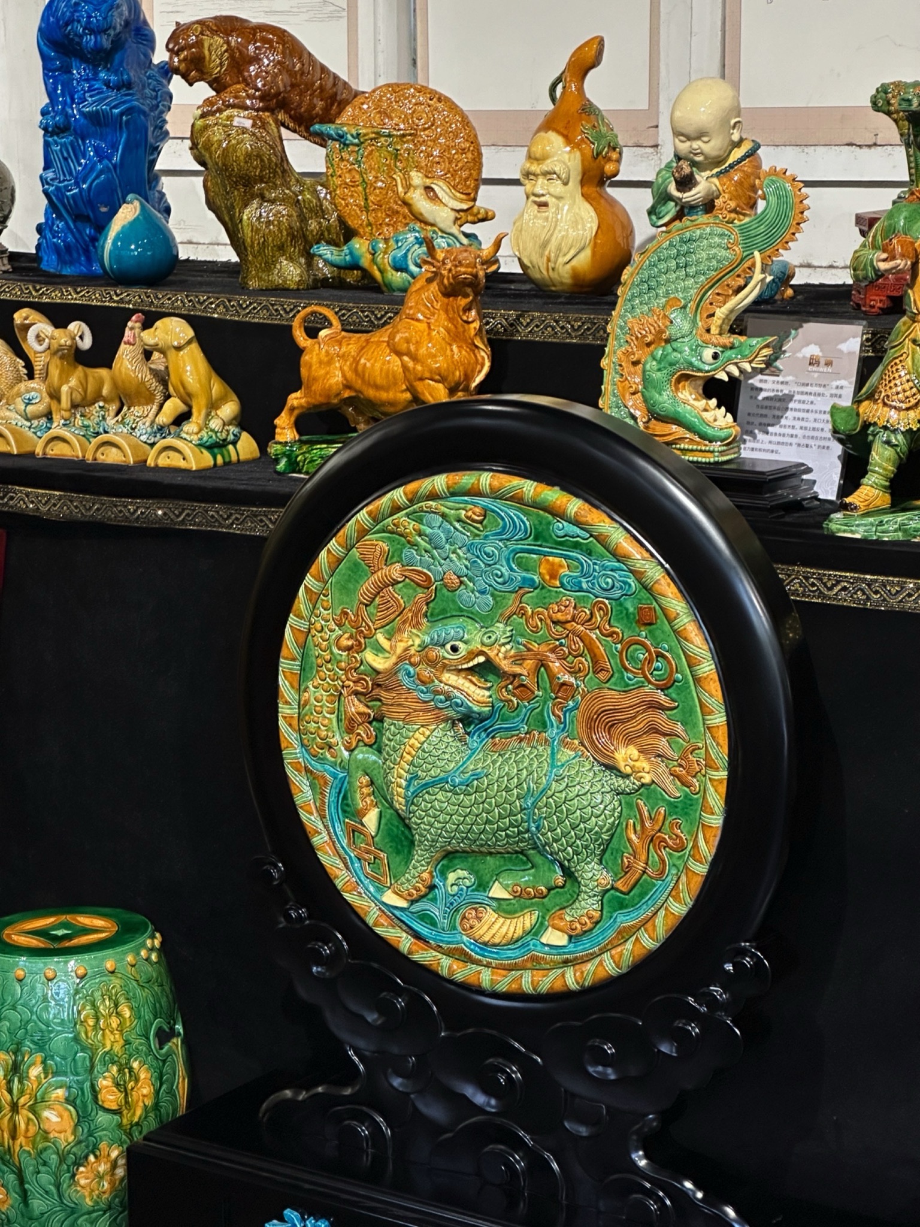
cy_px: 614
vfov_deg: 25.3
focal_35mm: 77
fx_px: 2729
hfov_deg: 19.1
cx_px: 460
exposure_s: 1/50
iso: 250
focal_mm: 9
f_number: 2.8
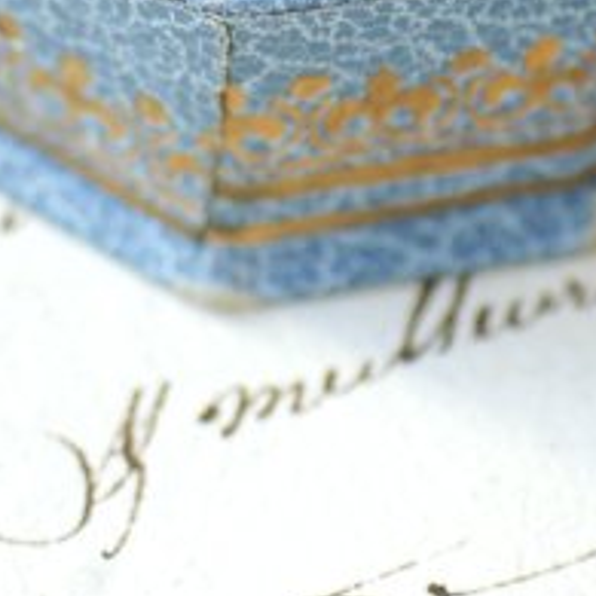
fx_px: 10694
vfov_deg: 3.2
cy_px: -633
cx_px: 183
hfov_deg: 3.2
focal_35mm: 549
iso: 200
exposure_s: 1/125
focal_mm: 70
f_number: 3.2
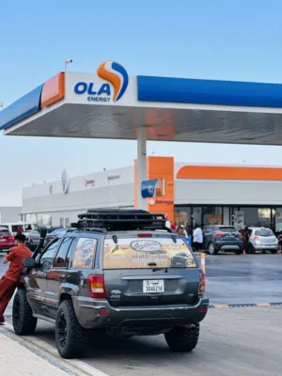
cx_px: 141
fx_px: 836
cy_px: 188
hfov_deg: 19.1
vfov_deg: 25.3
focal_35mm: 77
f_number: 2.8
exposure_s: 1/245
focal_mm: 9
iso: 25
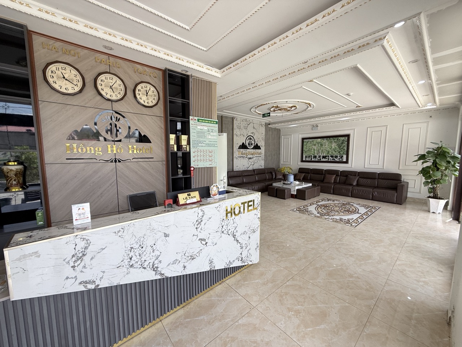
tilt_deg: -6.9
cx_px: 231
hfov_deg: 102.1
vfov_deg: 85.7
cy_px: 174
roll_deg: -0.1
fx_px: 187
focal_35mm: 14
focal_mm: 2.22
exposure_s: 1/148
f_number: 2.2
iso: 50
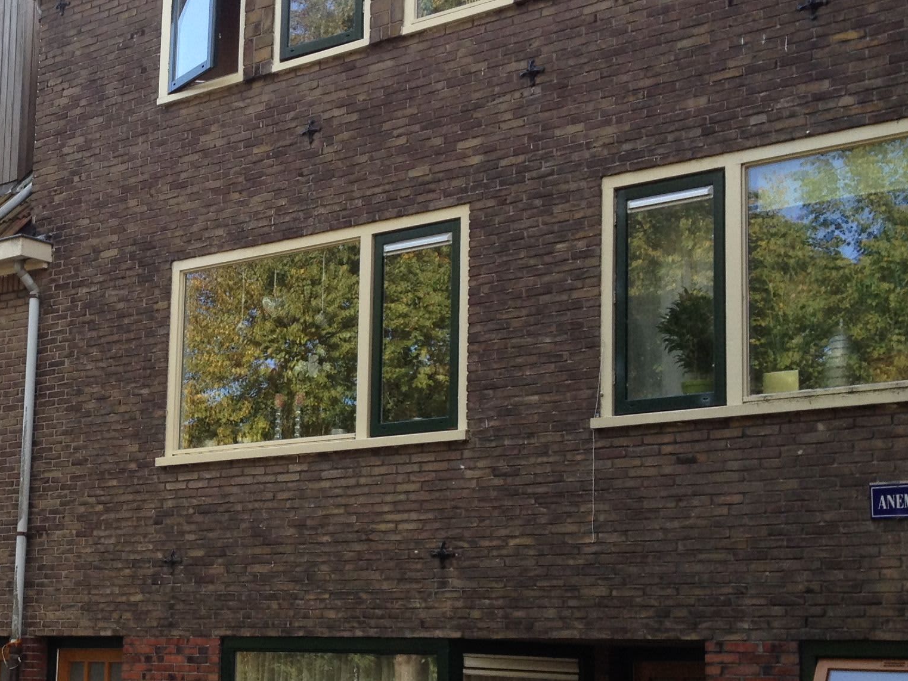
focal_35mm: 75
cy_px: 424
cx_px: 61
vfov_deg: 19.6
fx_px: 1967
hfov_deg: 25.1
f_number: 2.4
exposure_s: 1/245
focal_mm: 4.3
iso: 50
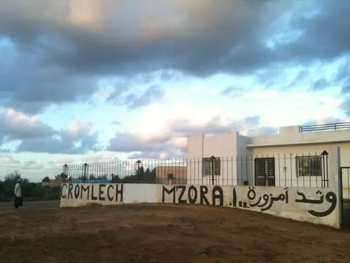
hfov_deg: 52.6
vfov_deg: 40.7
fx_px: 354
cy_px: 132
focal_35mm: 35
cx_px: 175
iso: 64
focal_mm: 3.85
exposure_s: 1/134
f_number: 2.8
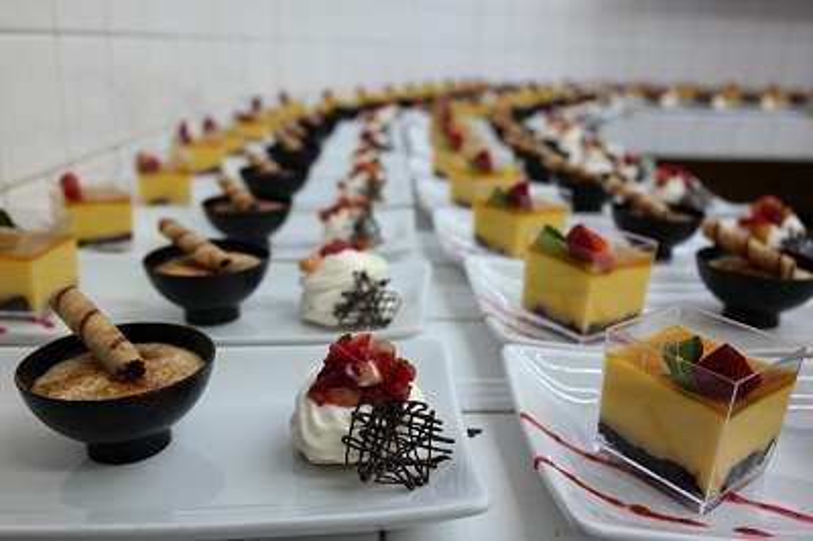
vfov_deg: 43.5
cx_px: 406
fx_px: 677
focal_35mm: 30
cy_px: 270
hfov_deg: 62.0
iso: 200
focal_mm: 20
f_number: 3.5
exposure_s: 1/40
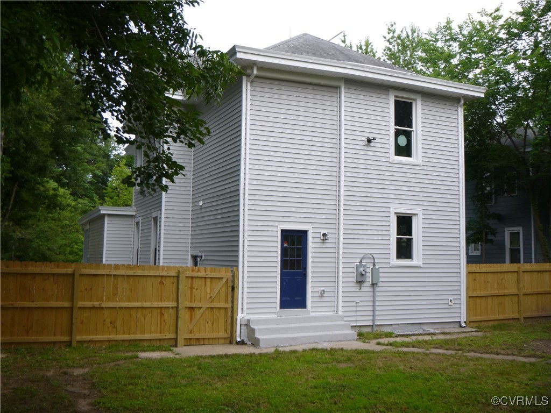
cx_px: 276
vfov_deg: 39.7
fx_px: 573
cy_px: 206
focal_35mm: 36
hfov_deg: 51.4
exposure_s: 1/100
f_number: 4.4
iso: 100
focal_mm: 6.4
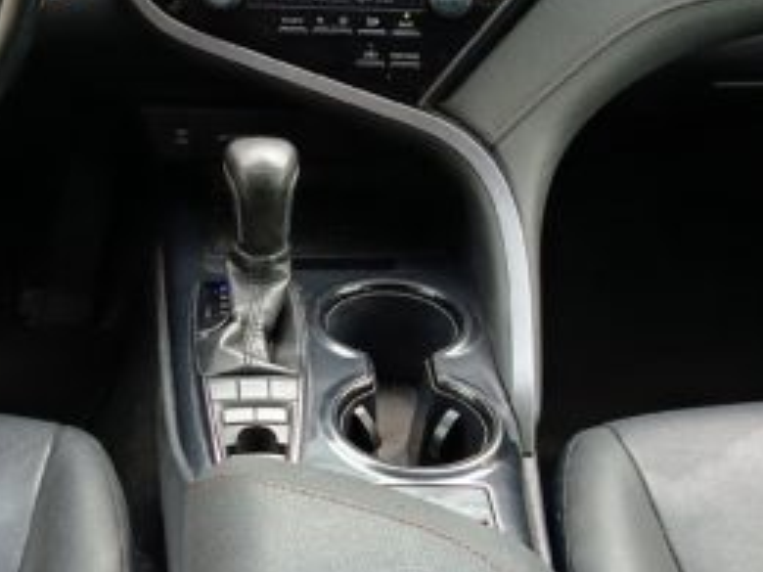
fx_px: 1565
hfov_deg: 27.2
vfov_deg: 20.6
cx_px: 235
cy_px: 153
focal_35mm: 71
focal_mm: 5.24
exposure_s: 1/100
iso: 119
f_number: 1.7
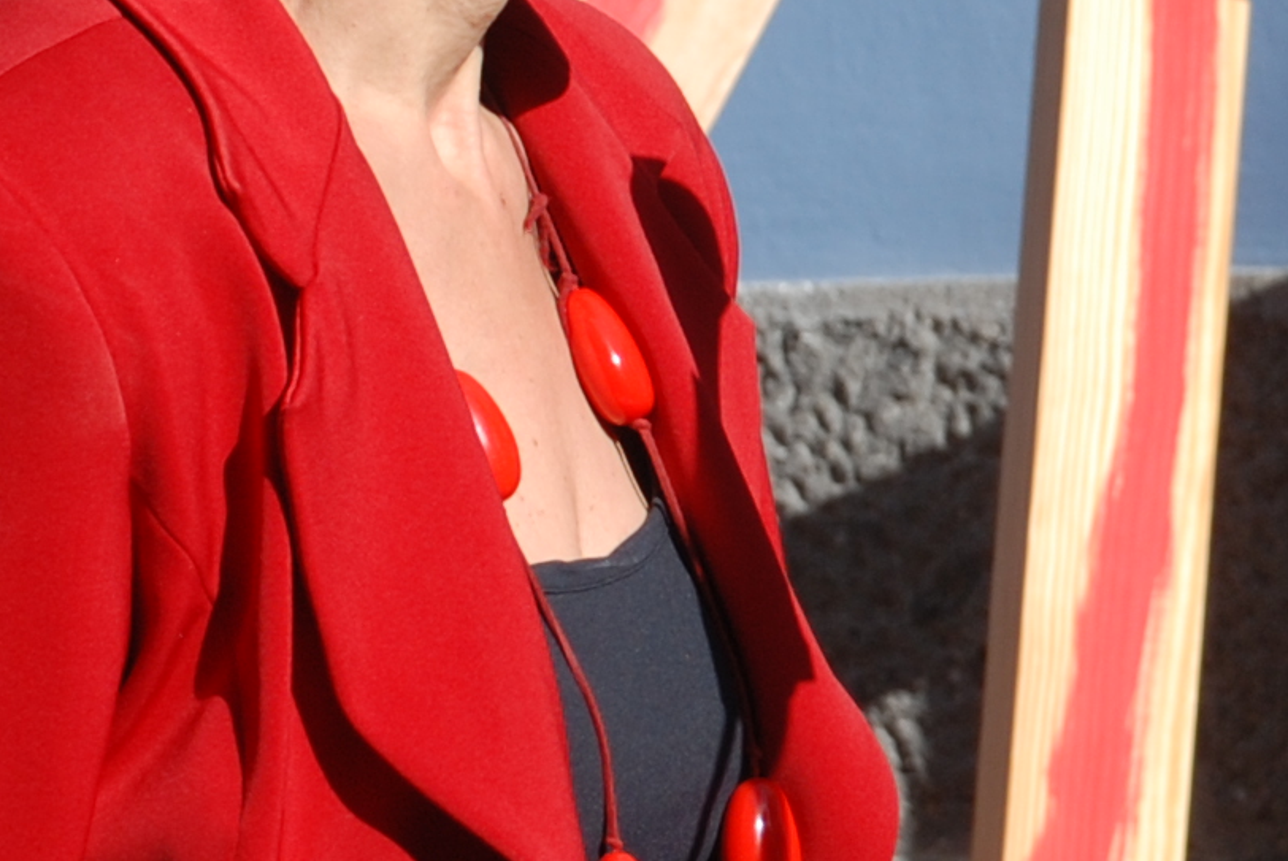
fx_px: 13321
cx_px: 2165
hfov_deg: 5.5
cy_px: 544
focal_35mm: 372
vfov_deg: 3.7
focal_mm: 52
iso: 100
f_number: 7.1
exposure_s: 1/200
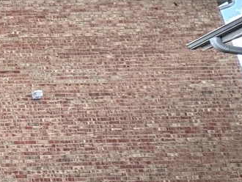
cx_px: -267
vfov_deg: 23.5
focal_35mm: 61
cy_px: 160
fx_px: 427
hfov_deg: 18.0
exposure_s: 1/610
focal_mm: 2.22
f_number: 2.2
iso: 40
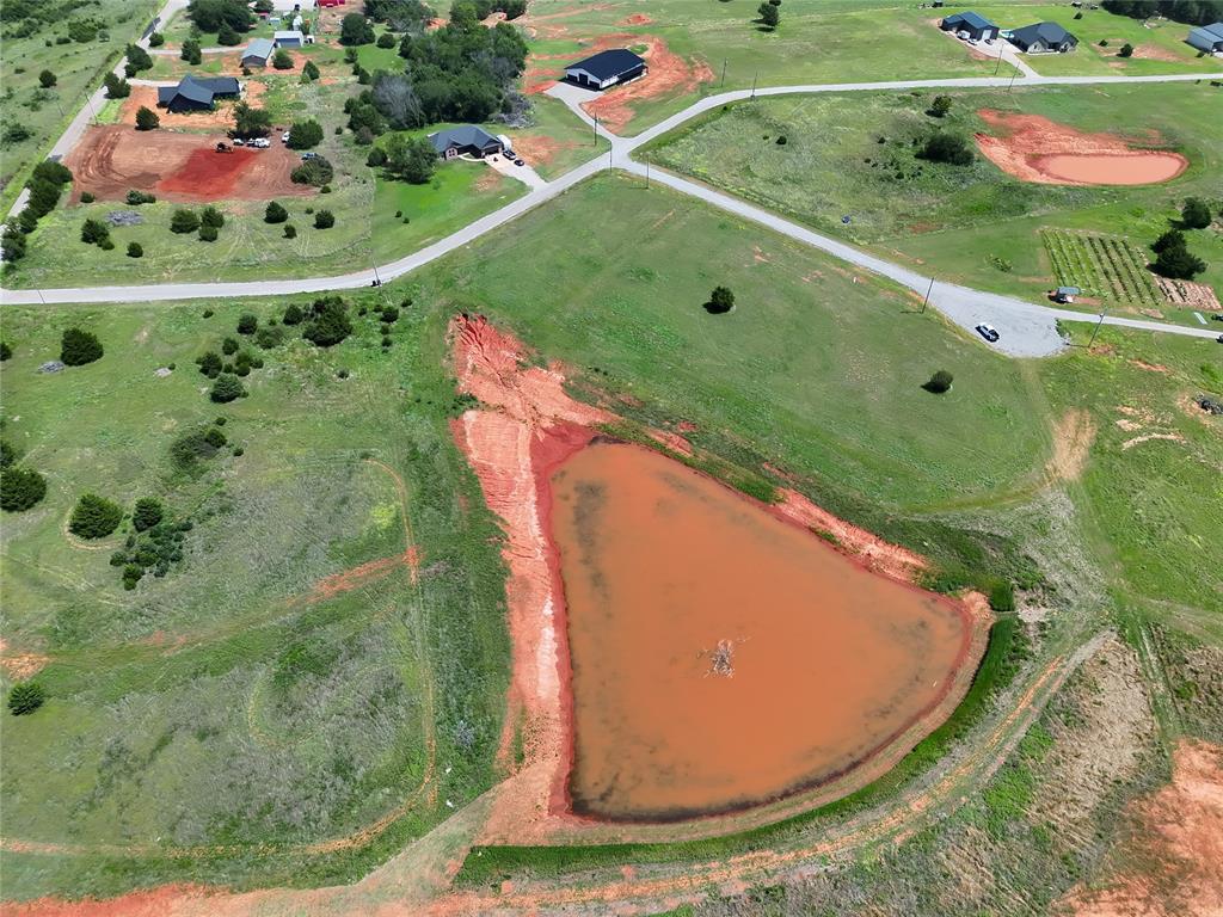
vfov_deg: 56.8
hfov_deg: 71.6
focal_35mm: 24
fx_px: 848
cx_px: 612
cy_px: 458
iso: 120
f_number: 1.7
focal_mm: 6.72
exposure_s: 1/4000
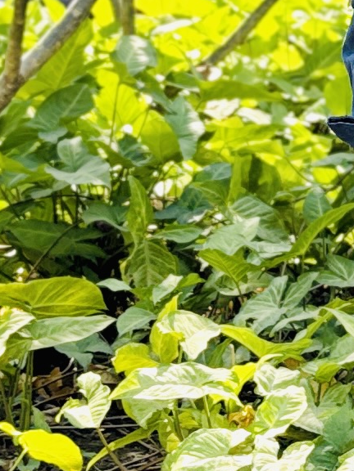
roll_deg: -0.6
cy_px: -3
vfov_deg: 10.8
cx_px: 778
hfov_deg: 7.7
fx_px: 2482
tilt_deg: -1.7
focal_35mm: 182
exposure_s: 1/584
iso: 50
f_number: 1.6
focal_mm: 5.96
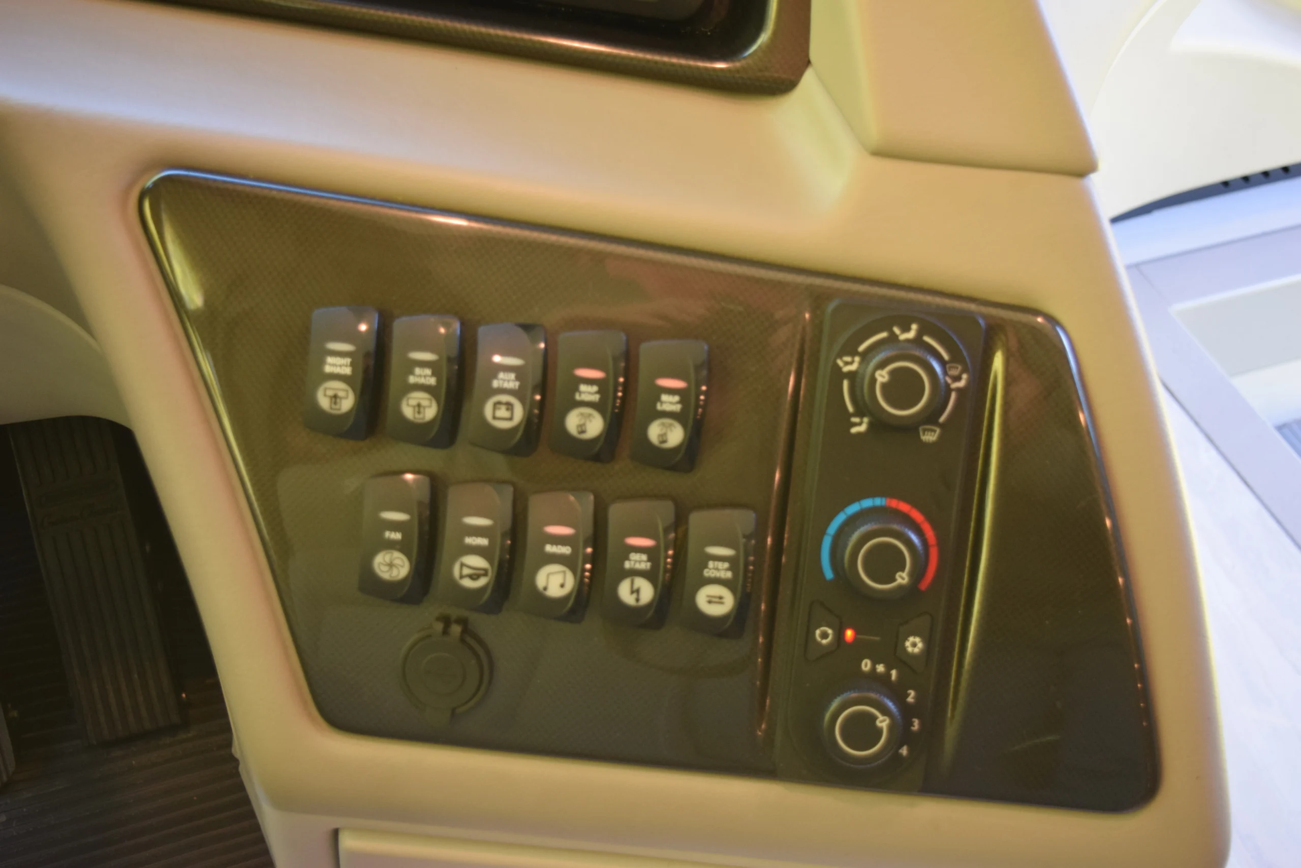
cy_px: 434
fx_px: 1518
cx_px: 650
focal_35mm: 42
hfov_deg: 46.4
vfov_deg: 31.9
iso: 1000
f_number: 4.2
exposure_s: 1/60
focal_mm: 28
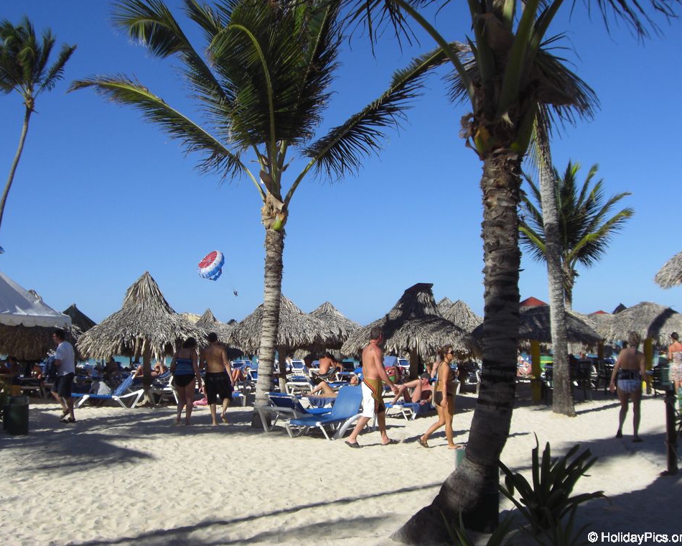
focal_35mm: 40
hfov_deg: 45.8
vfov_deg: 37.3
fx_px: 807
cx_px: 324
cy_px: 273
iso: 64
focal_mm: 6.2
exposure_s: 1/200
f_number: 8
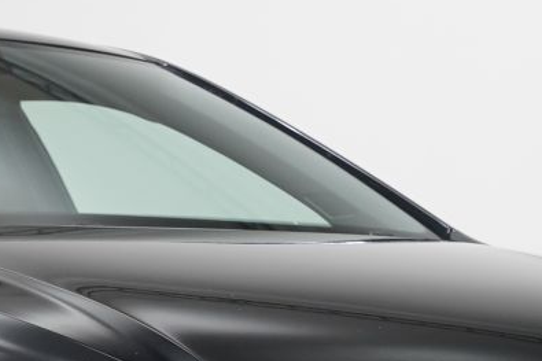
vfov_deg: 5.7
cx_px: -16
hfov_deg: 8.5
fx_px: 3609
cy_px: 393
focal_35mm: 240
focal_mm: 59.2
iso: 1600
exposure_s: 1/160
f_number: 3.5
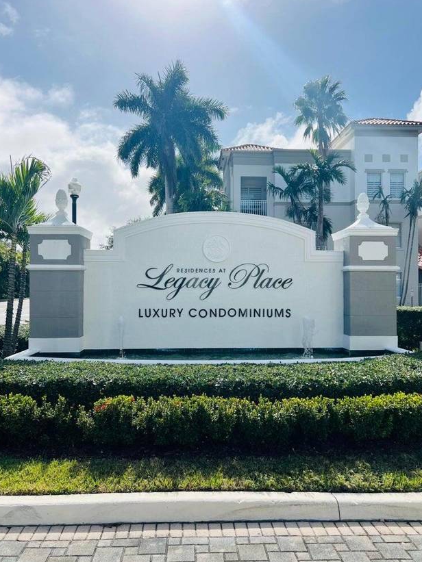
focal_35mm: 27
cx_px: 212
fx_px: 439
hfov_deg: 51.4
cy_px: 277
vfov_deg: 65.3
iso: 50
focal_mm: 5.7
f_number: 1.5
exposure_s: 1/8000
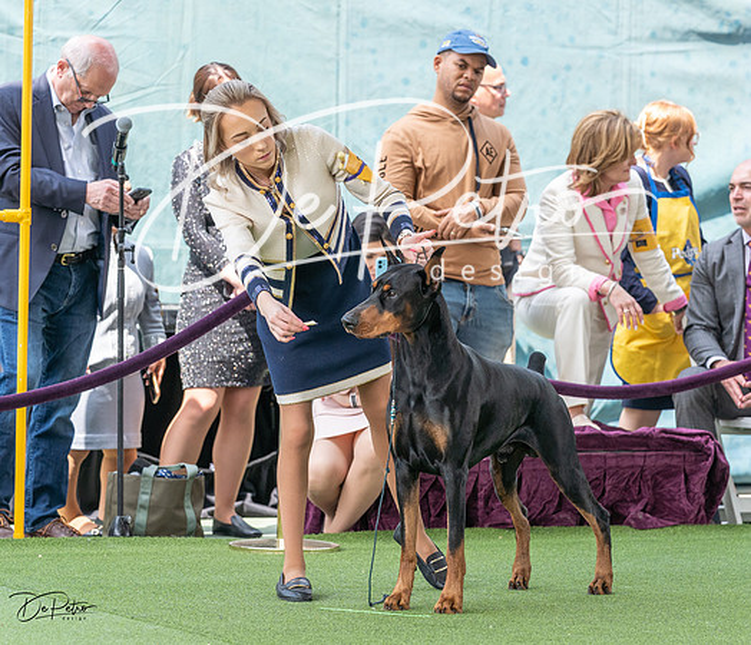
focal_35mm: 177
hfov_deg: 10.6
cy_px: 300
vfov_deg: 9.1
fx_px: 4052
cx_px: 431
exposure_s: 1/800
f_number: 4.5
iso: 800
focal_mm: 129
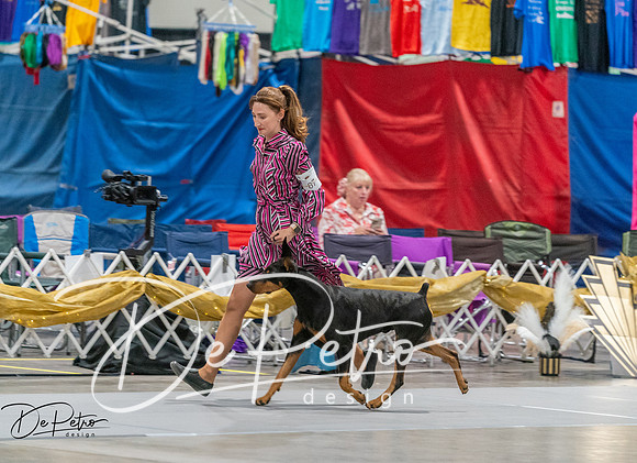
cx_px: 290
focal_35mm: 252
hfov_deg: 8.0
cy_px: 207
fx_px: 4578
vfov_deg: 5.8
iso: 6400
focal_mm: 200
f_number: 2.8
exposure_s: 1/250
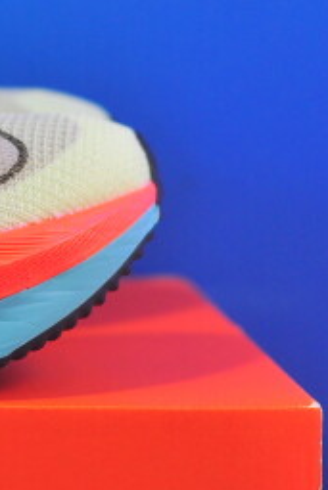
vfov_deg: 8.7
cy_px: -12
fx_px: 3193
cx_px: -311
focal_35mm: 234
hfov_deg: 5.8
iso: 250
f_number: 2.5
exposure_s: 1/320
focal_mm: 50
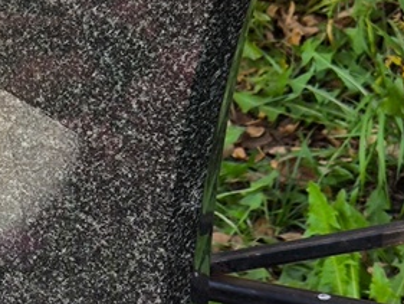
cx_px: -63
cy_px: 346
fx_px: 1658
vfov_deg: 10.3
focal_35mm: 142
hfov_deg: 13.6
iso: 50
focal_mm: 4.71
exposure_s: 1/142
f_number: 1.7
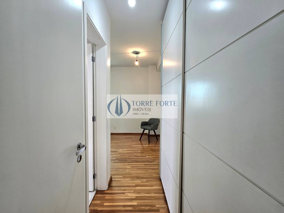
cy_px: 106
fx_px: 107
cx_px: 142
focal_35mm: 13
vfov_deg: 89.9
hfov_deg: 106.2
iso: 64
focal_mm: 2.2
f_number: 2.2
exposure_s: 1/60.2
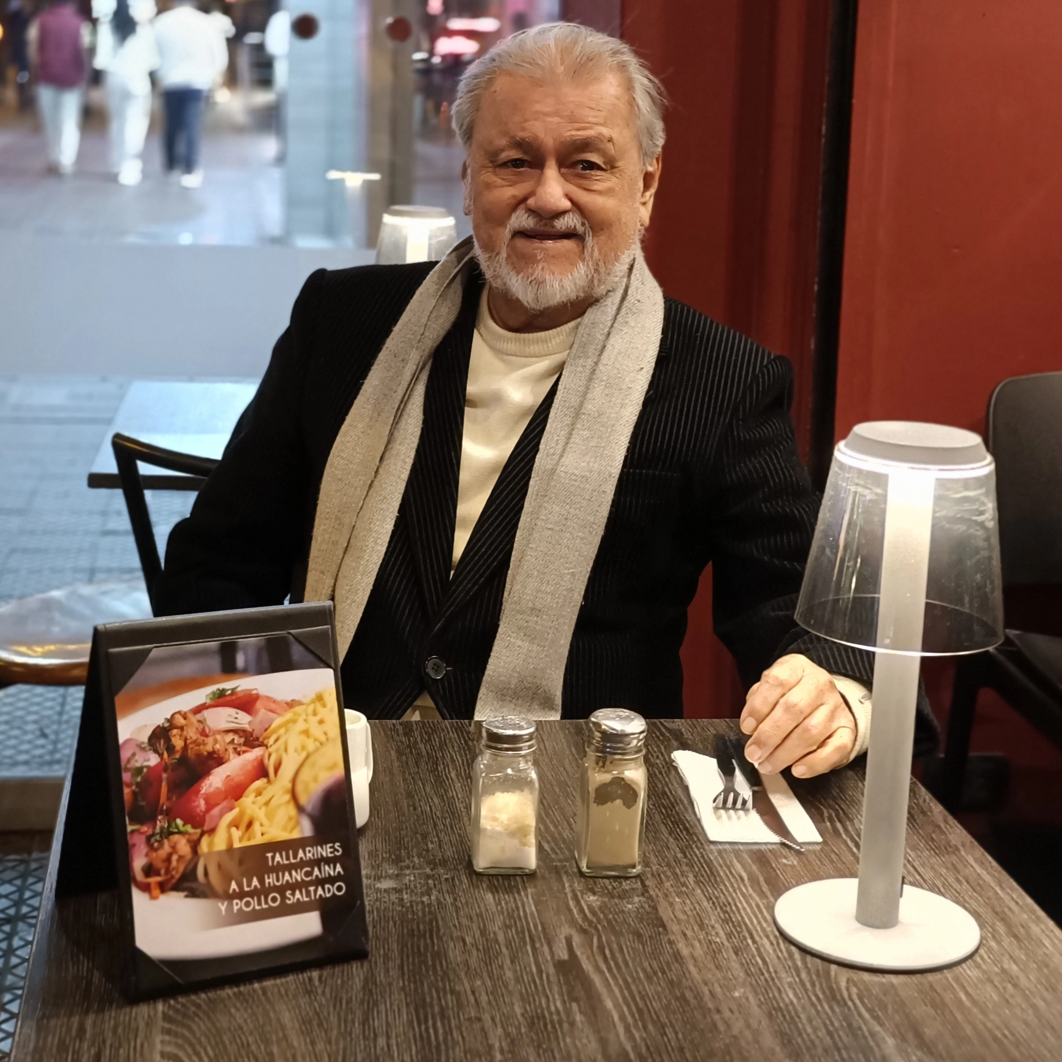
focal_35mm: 56
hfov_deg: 30.6
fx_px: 1944
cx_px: 528
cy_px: 439
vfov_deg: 30.5
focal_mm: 7.08
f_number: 4.5
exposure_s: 1/25
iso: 1000
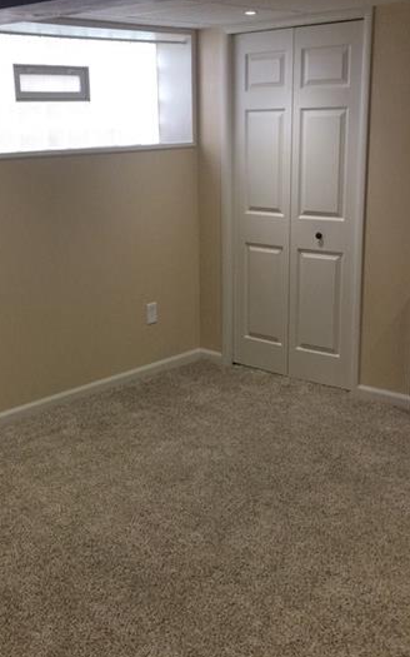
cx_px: 151
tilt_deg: -16.4
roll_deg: +2.9
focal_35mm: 45
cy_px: 324
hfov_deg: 28.5
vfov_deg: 44.4
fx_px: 805
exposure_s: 1/30
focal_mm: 4.15
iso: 64
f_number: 2.2
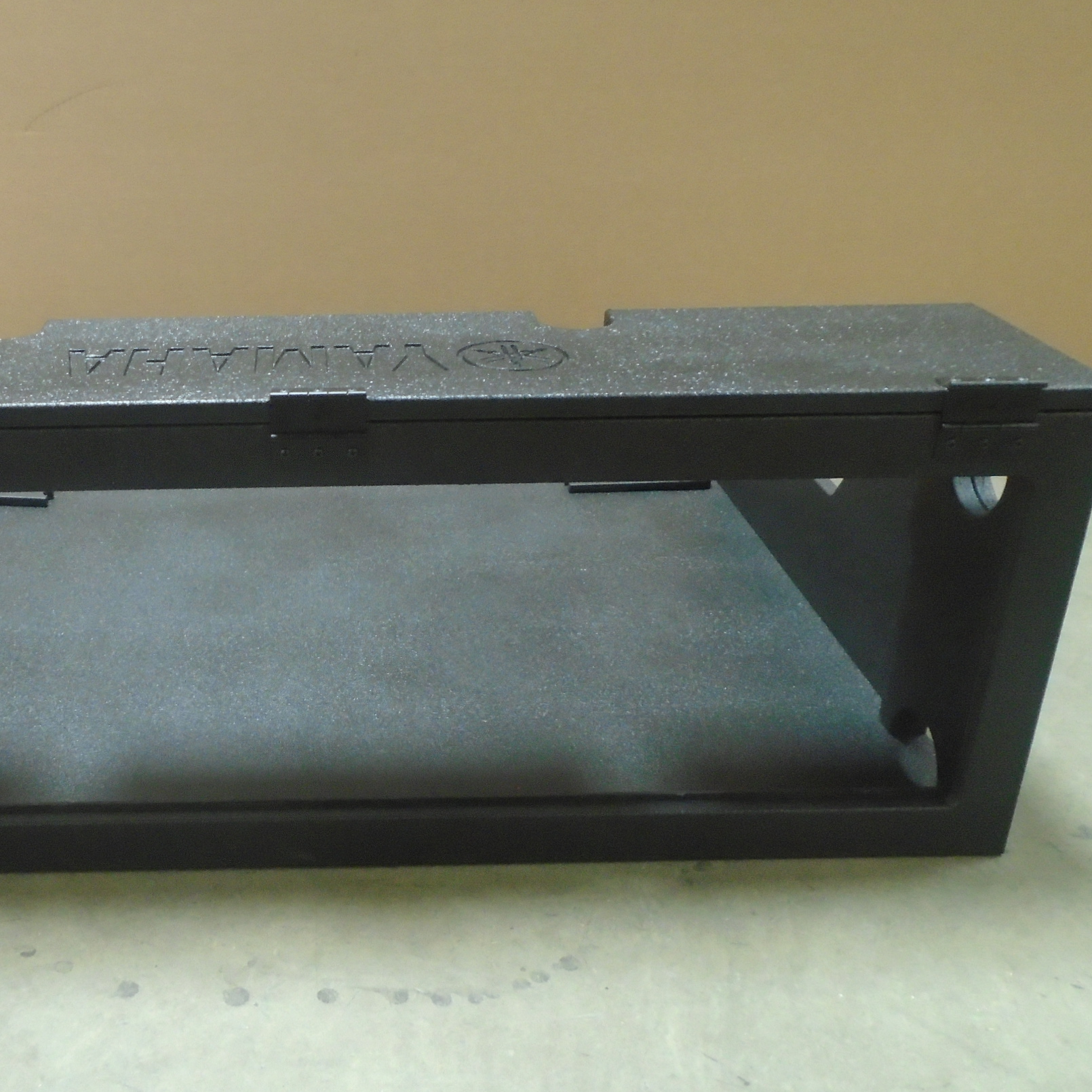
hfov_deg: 43.8
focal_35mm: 37
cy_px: 582
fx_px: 1321
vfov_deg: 44.9
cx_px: 304
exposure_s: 1/15
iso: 400
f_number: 3.2
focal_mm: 4.6
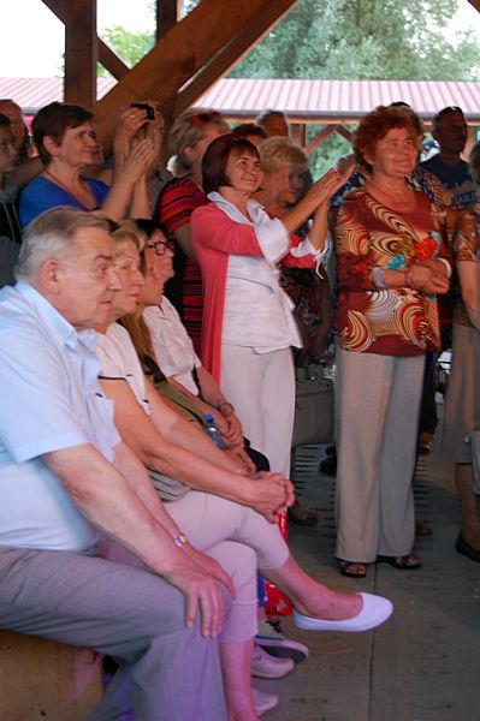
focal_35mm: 78
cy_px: 360
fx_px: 1563
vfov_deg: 26.0
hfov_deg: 17.5
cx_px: 240
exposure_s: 1/13
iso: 800
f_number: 5.6
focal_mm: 52
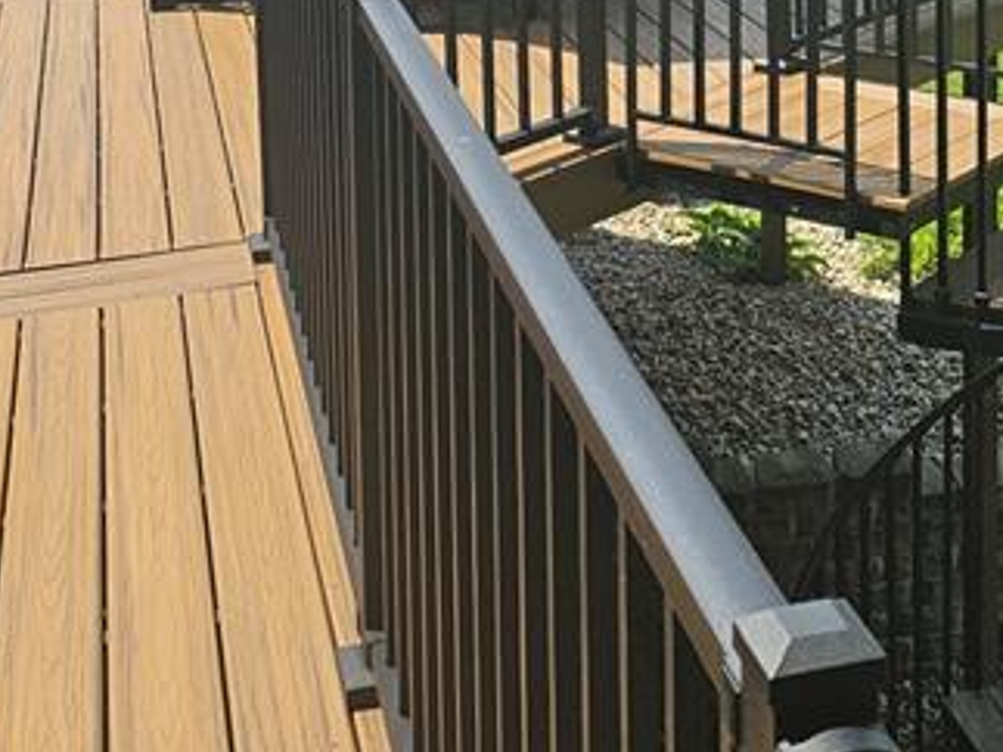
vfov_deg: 19.0
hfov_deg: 26.2
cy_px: -165
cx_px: 810
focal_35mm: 73
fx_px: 2114
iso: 16
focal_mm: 6.3
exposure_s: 1/1347
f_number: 1.7
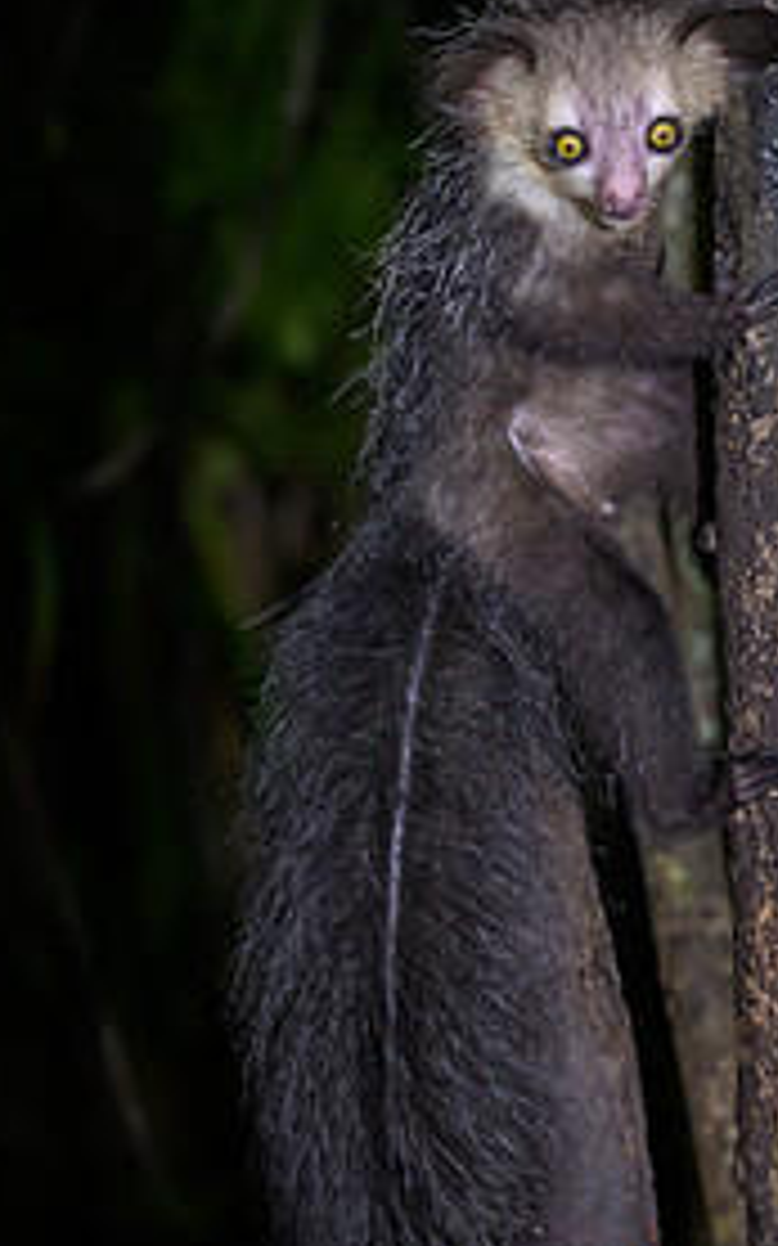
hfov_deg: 7.0
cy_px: 610
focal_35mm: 188
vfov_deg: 11.1
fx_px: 6381
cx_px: 625
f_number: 2.8
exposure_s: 1/50
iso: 5000
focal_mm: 70
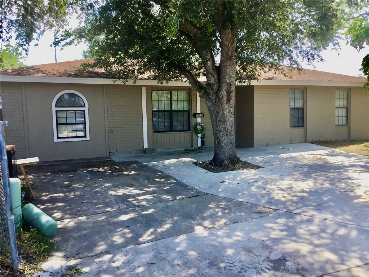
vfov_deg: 45.4
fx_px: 330
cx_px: 184
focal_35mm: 31
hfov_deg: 58.4
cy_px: 138
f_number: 2.4
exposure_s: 1/479
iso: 25
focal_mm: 3.3
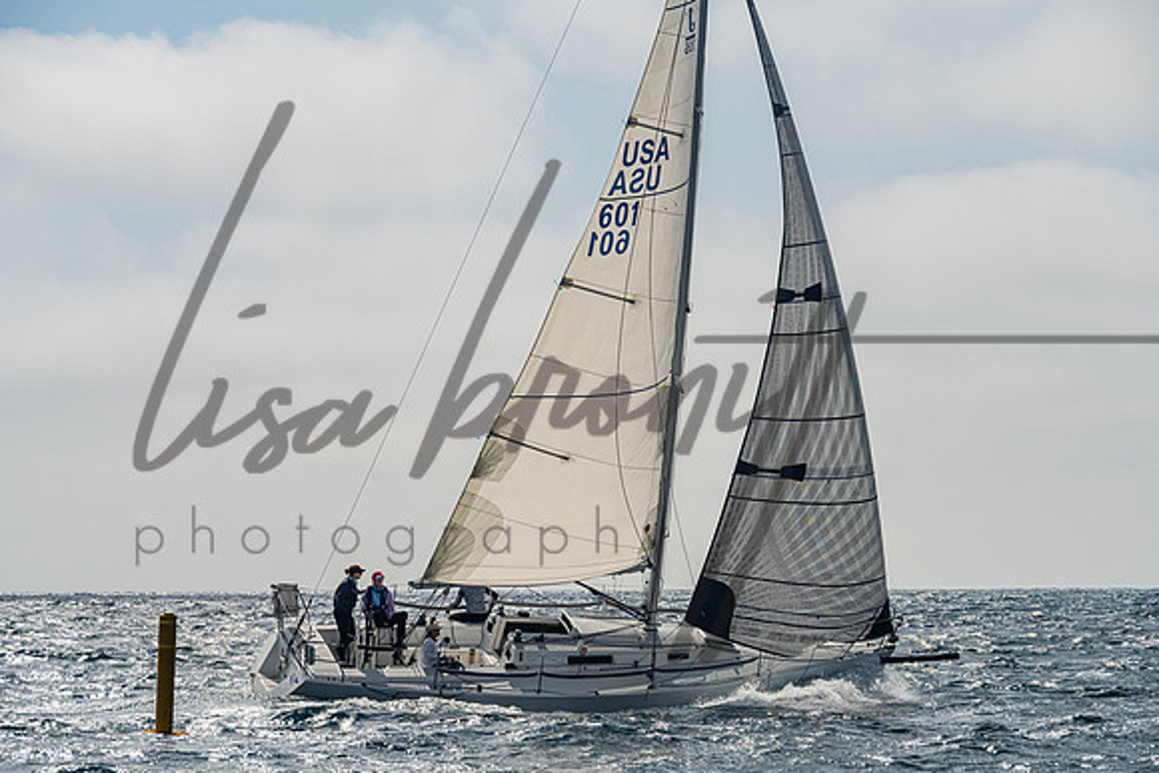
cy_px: 386
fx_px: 5231
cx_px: 580
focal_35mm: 162
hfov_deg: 12.6
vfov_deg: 8.5
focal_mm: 155
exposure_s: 1/6400
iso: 1000
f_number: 10
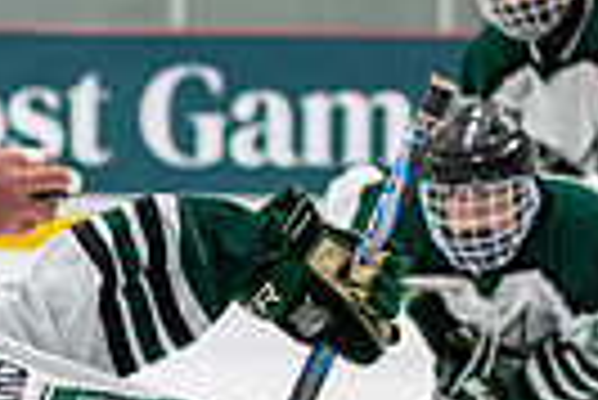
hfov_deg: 6.0
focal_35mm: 338
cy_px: 761
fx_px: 5621
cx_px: -193
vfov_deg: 4.0
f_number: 3.2
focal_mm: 70
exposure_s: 1/640
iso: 2000
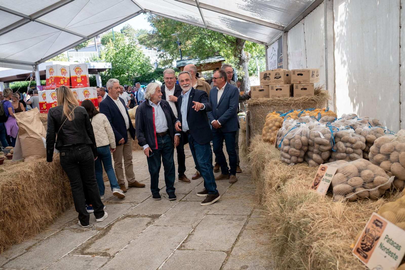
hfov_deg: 52.4
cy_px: 135
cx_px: 197
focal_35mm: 37
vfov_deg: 36.3
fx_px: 411
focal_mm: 35
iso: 400
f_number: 4
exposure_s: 1/500
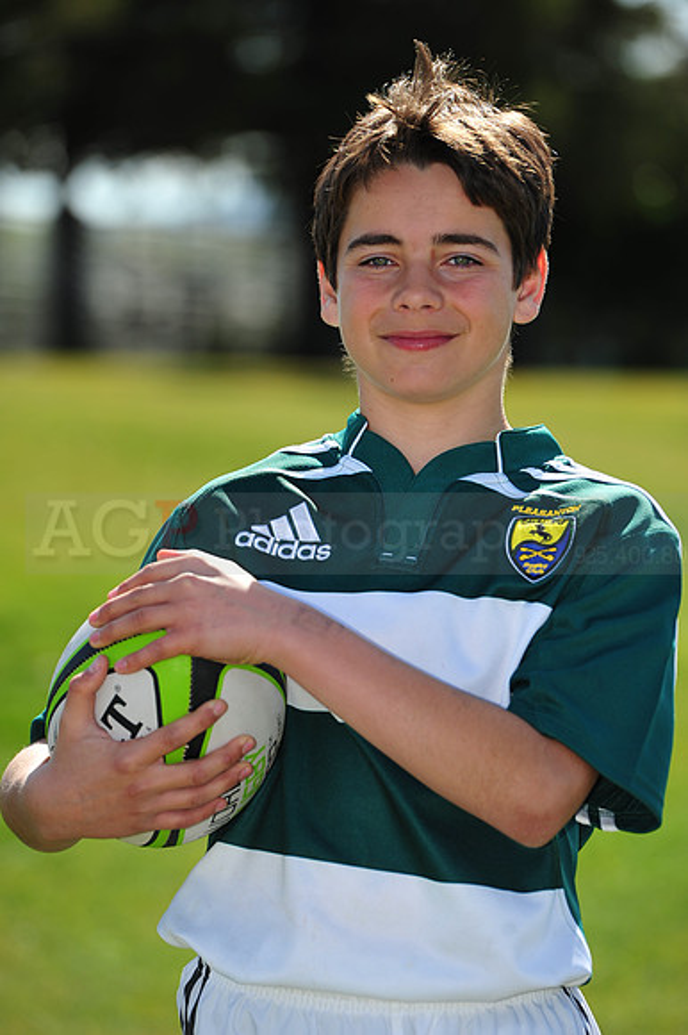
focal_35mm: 200
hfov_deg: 6.9
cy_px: 518
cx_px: 344
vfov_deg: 10.3
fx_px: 5740
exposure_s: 1/800
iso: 200
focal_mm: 200
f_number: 4.5
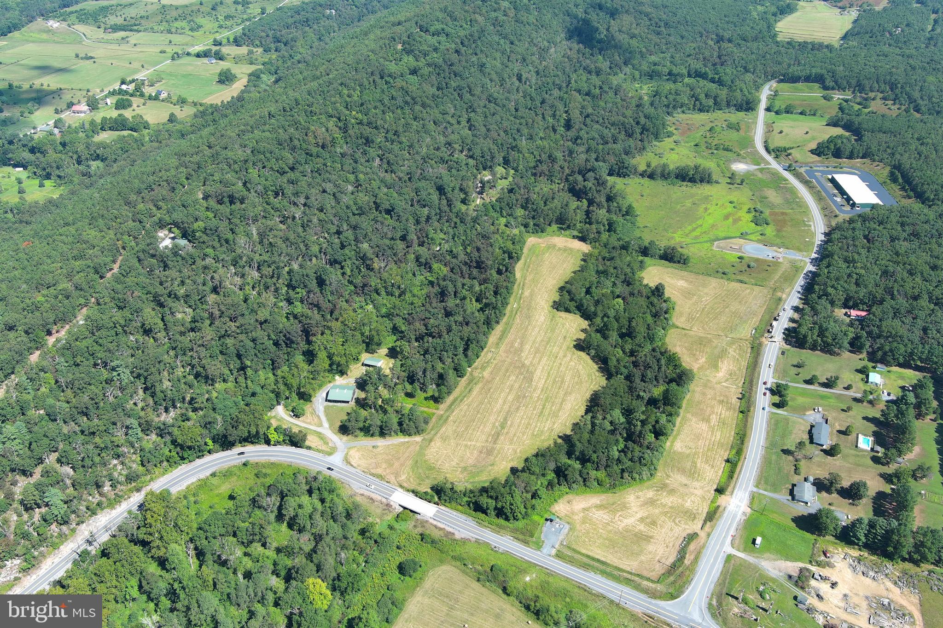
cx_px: 472
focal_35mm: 29
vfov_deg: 45.0
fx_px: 760
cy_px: 314
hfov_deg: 63.7
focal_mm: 10.57
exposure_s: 1/529
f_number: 2.8
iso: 100
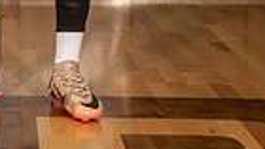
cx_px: 2
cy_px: -215
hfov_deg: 12.6
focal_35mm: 168
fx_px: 1181
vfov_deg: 6.8
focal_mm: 50
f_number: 6.3
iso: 800
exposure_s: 1/320
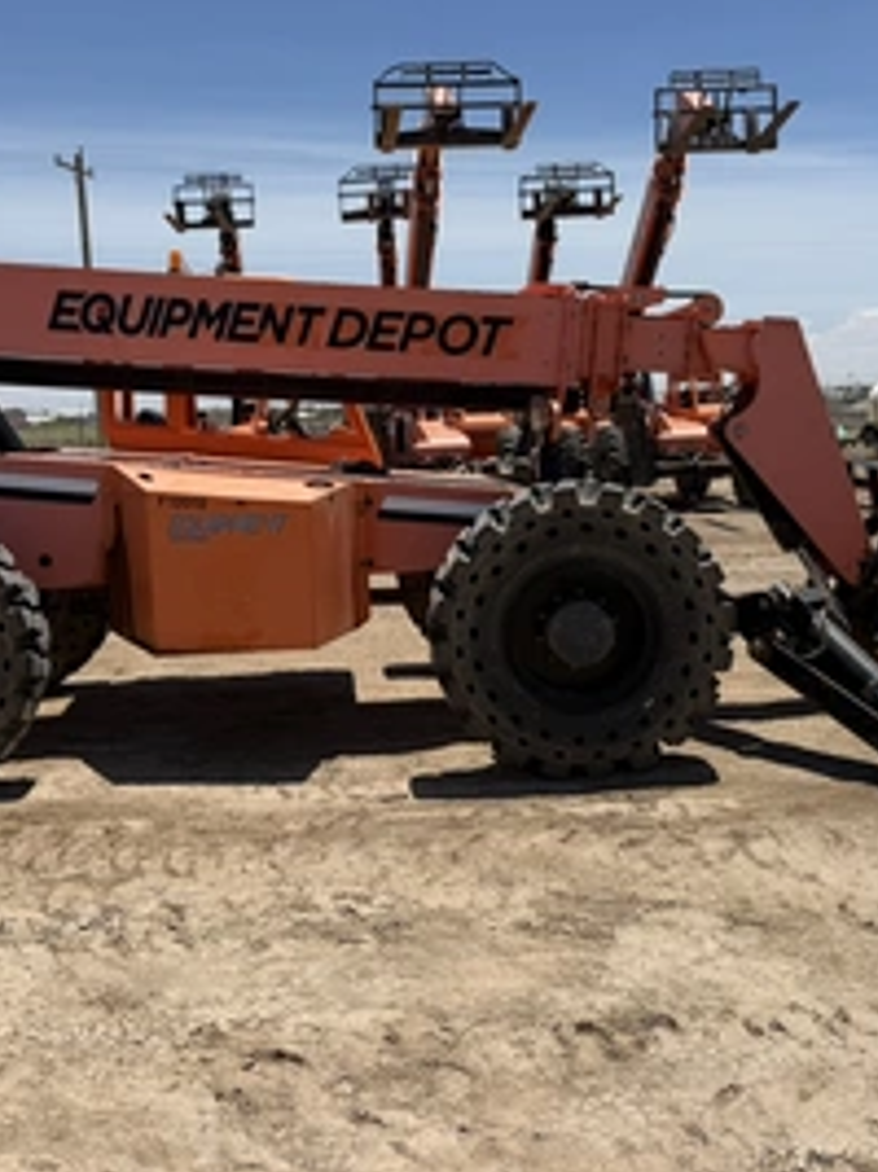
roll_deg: +1.1
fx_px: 1218
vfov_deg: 51.3
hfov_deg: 39.4
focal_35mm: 36
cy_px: 549
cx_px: 338
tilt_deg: -4.9
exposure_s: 1/7353
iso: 80
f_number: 1.78
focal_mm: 6.76
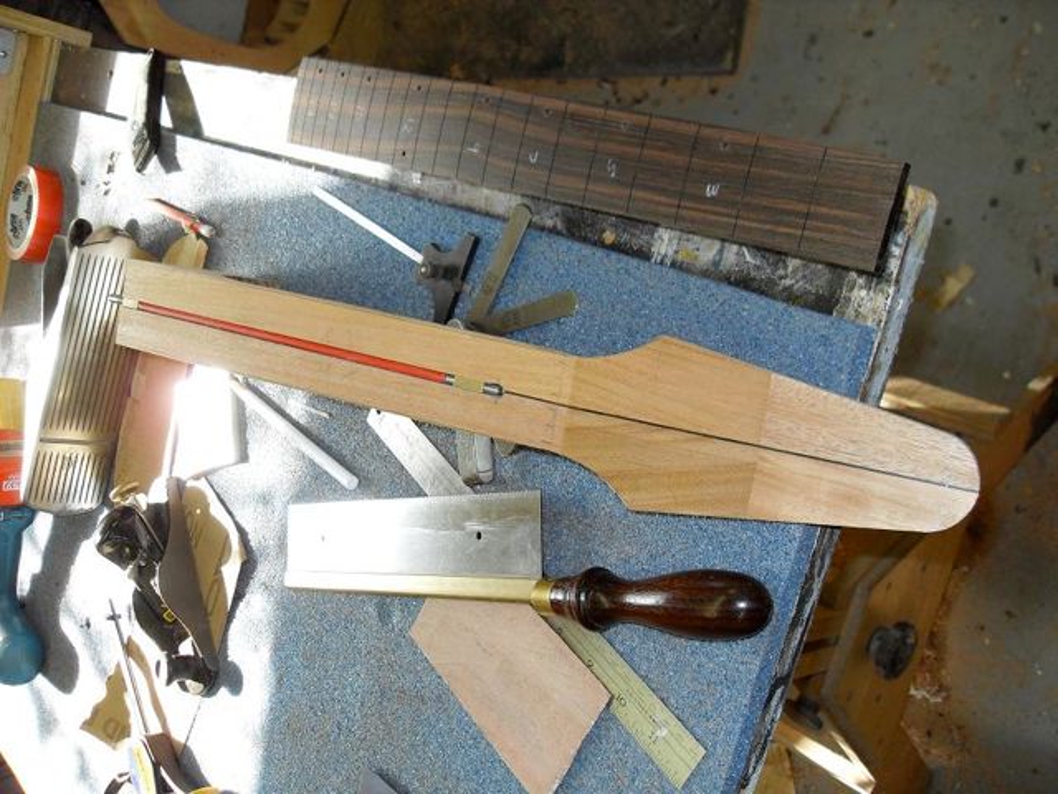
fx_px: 1070
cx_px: 529
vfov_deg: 40.7
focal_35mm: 35
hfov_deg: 52.6
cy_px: 397
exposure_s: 1/45
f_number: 2.8
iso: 100
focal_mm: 6.3
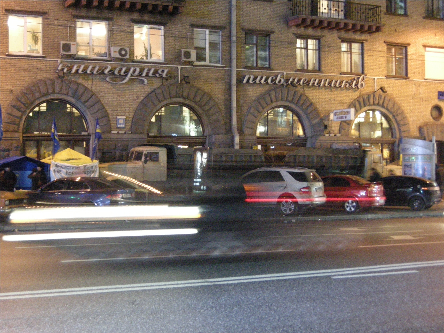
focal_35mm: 60
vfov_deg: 24.4
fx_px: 770
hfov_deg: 32.2
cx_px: 222
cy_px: 166
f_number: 3.5
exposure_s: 1/2.4
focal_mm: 12.9
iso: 800
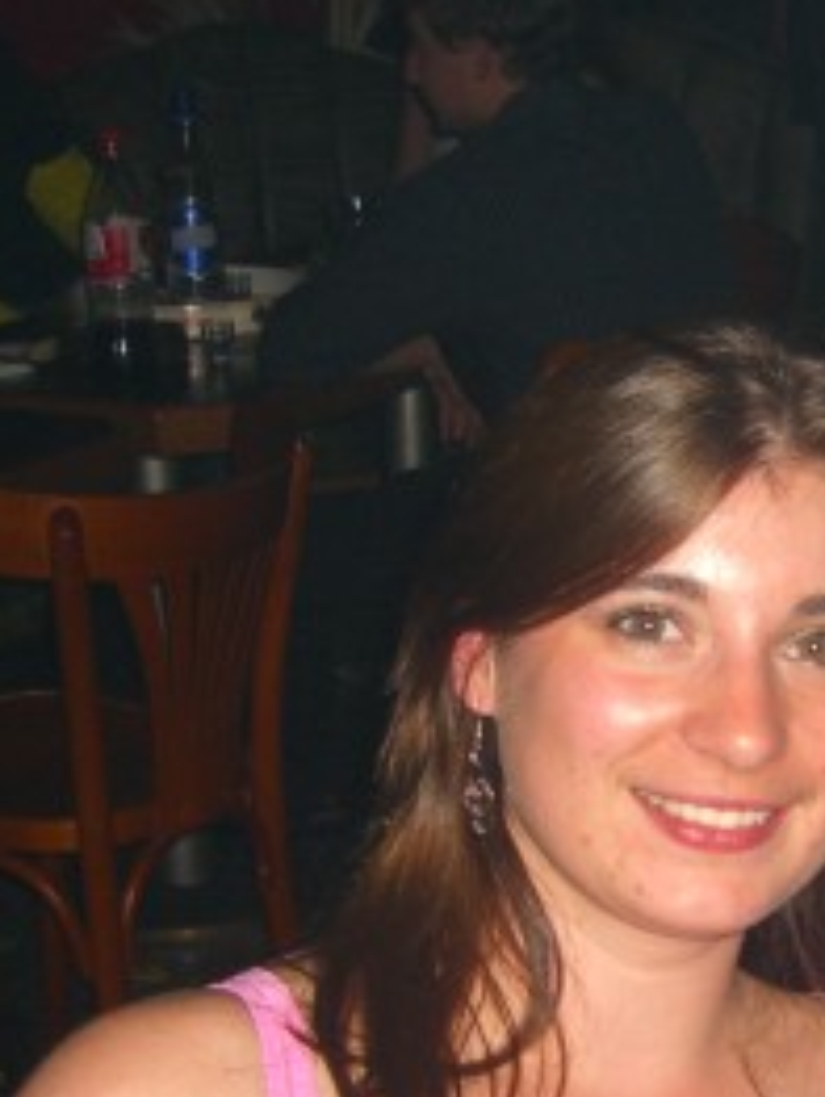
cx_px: 838
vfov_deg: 22.3
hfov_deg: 16.6
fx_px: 2760
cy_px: 800
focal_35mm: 87
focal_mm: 7.9
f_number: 2.8
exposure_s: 1/60
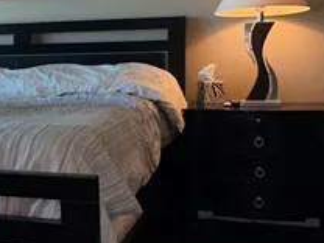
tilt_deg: -2.9
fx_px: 646
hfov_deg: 26.4
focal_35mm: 69
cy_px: 86
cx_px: -14
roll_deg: +1.4
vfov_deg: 21.2
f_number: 2.2
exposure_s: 1/82
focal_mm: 2.22
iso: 80
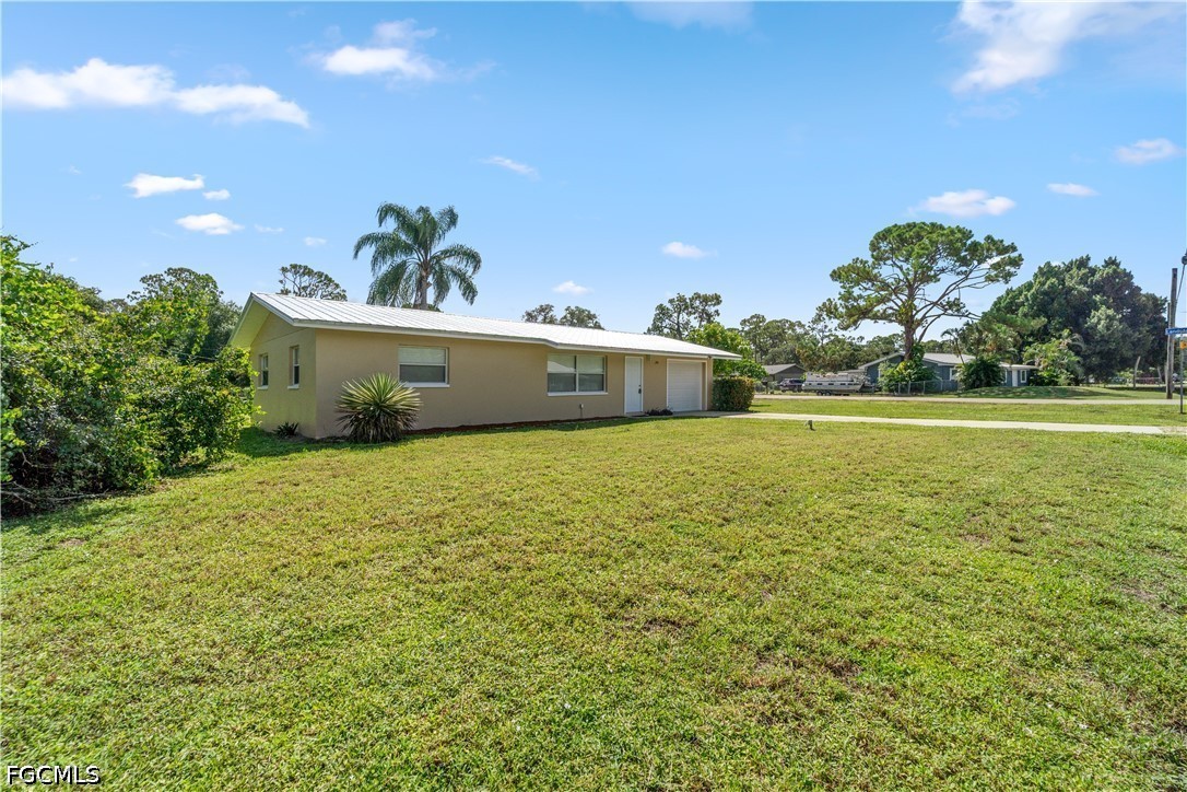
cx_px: 594
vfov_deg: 81.2
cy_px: 396
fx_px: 462
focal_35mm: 14
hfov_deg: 104.3
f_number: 6.3
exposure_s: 1/1600
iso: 250
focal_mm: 14
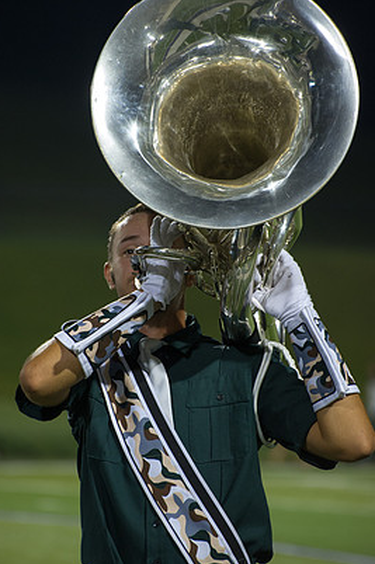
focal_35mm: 235
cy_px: 292
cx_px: 169
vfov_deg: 8.8
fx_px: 3681
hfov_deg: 5.8
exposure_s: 1/160
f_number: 5.3
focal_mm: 210
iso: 2500
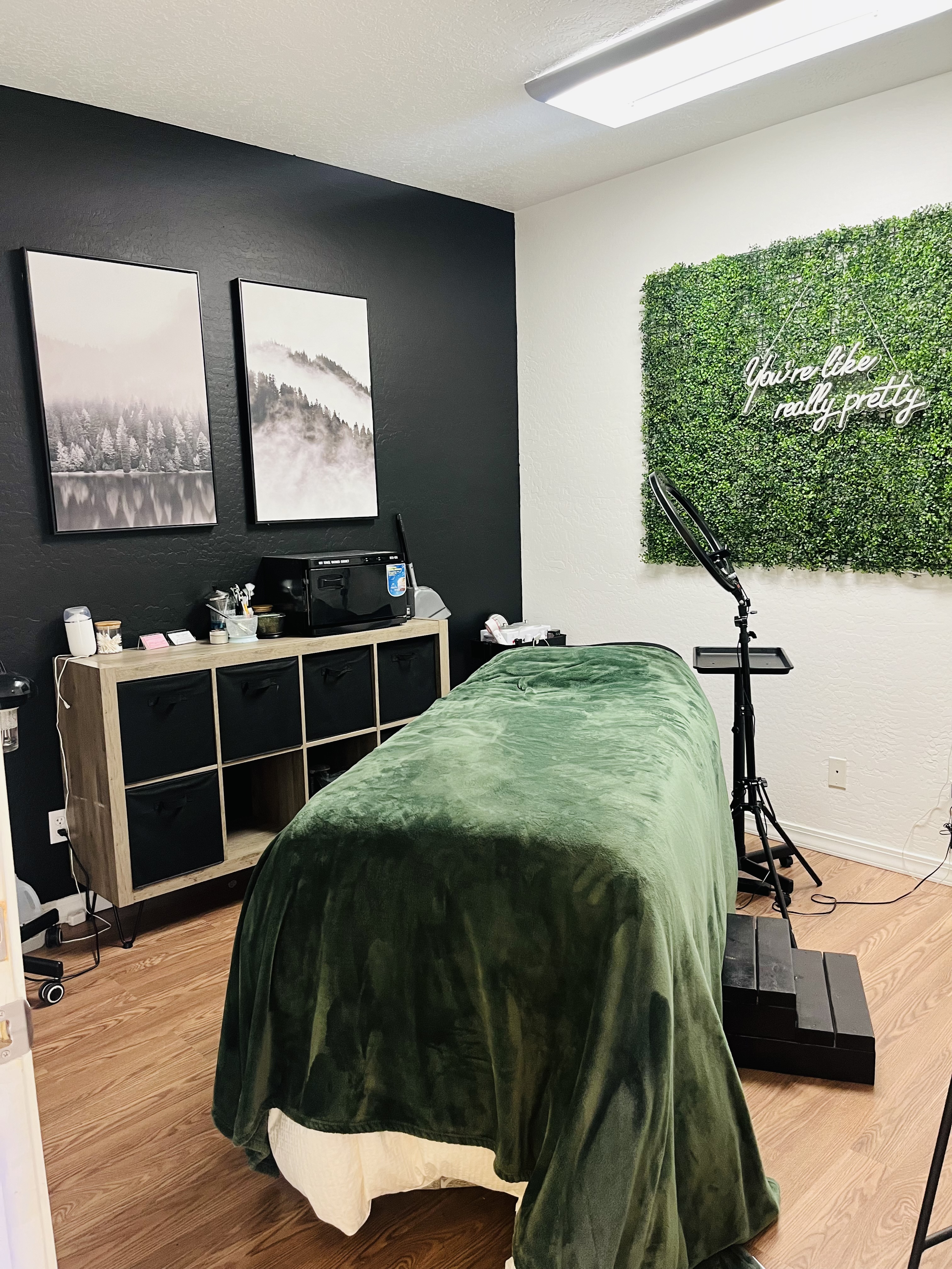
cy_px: 634
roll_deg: +2.1
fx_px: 953
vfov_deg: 67.3
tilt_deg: -8.3
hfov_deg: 53.1
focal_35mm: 26
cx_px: 476
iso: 250
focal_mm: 5.1
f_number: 1.6
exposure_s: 1/60
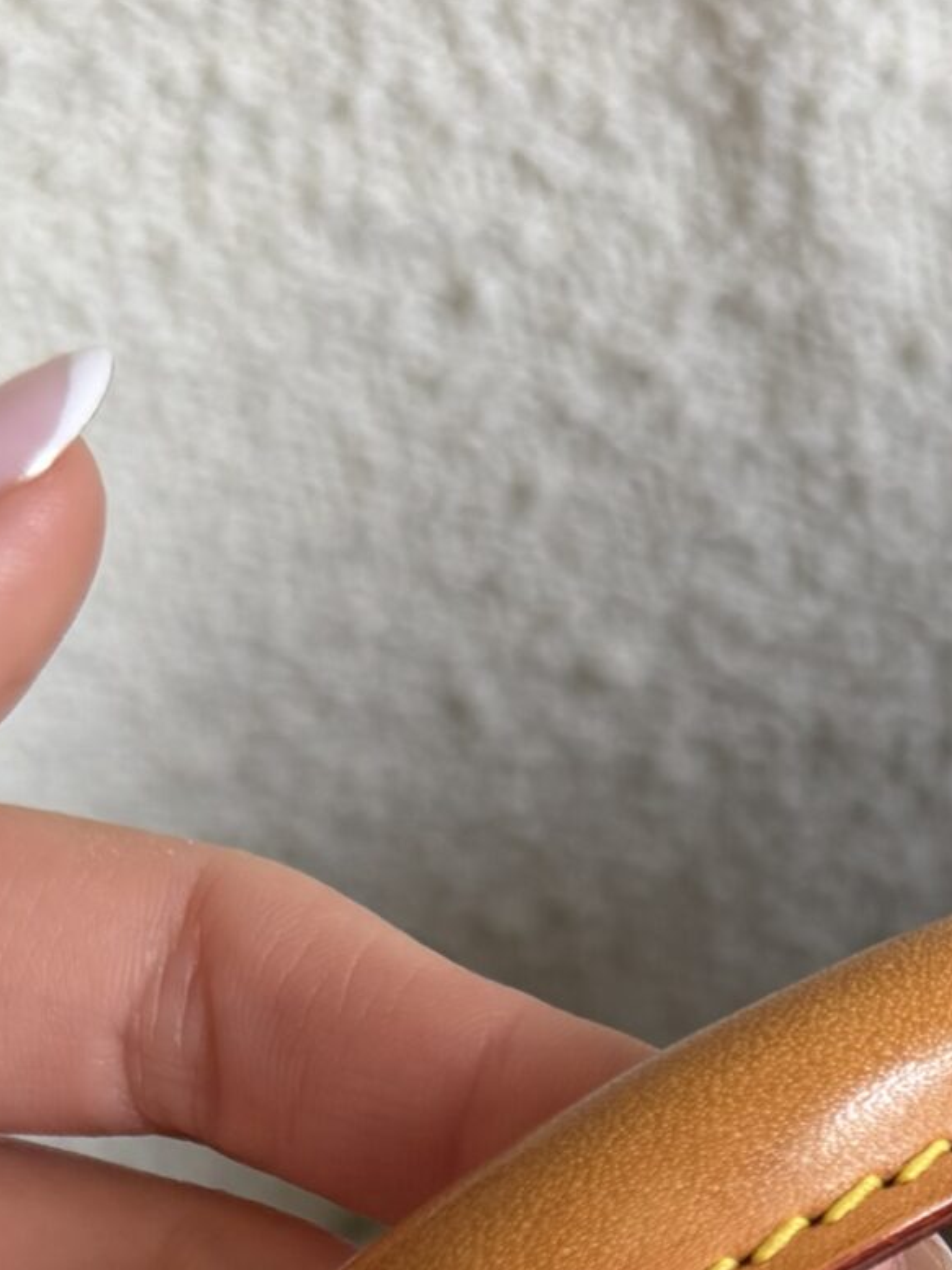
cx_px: 903
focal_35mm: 79
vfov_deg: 22.3
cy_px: 1636
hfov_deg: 18.3
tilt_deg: -74.8
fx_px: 2898
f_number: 1.78
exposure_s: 1/121
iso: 100
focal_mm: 6.76
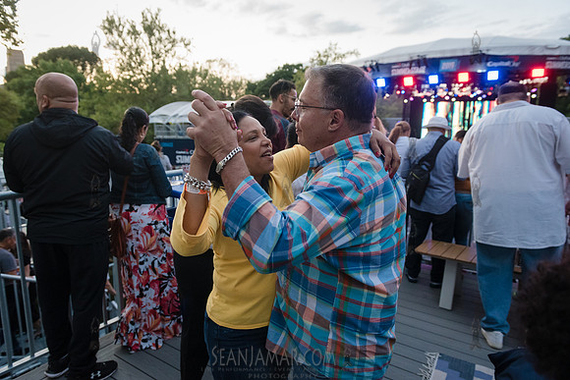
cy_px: 190
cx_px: 285
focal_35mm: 24
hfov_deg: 73.7
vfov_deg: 53.2
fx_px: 380
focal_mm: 24
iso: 3200
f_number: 4
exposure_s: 1/250
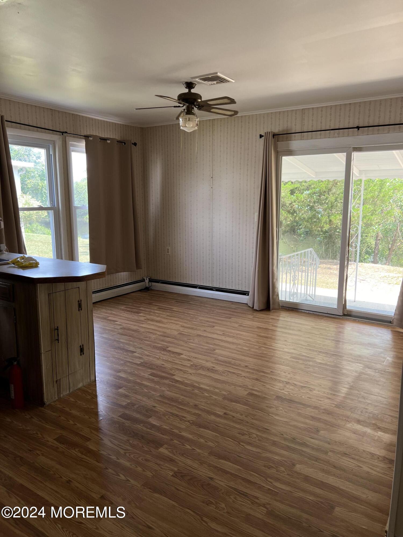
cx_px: 202
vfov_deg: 67.3
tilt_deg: -9.0
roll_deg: +0.6
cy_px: 268
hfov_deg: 53.1
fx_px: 404
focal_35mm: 26
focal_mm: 5.7
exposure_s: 1/121
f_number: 1.5
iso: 40
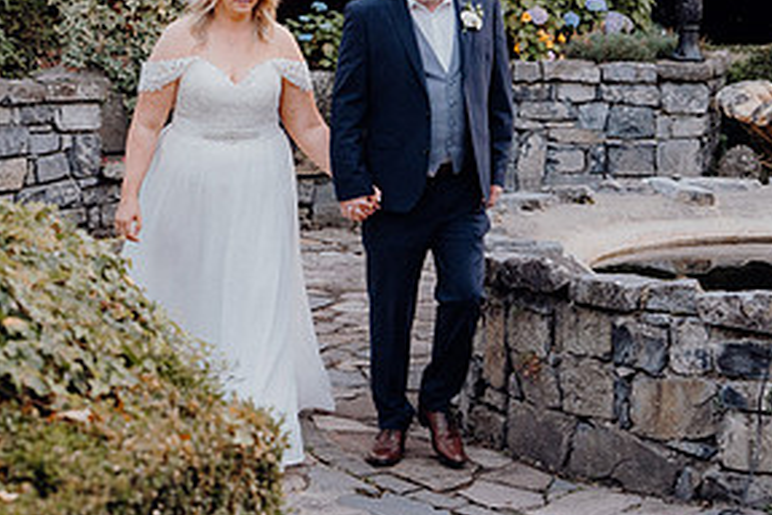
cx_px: 281
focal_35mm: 129
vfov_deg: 10.6
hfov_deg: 15.9
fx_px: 2766
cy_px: 68
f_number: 3.5
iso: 3200
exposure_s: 1/160
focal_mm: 64
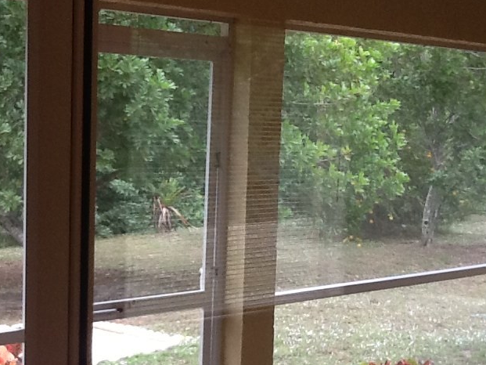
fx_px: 955
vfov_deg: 21.6
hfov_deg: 28.5
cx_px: 184
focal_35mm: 68
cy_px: 229
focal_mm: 2.03
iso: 64
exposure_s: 1/120
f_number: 2.4
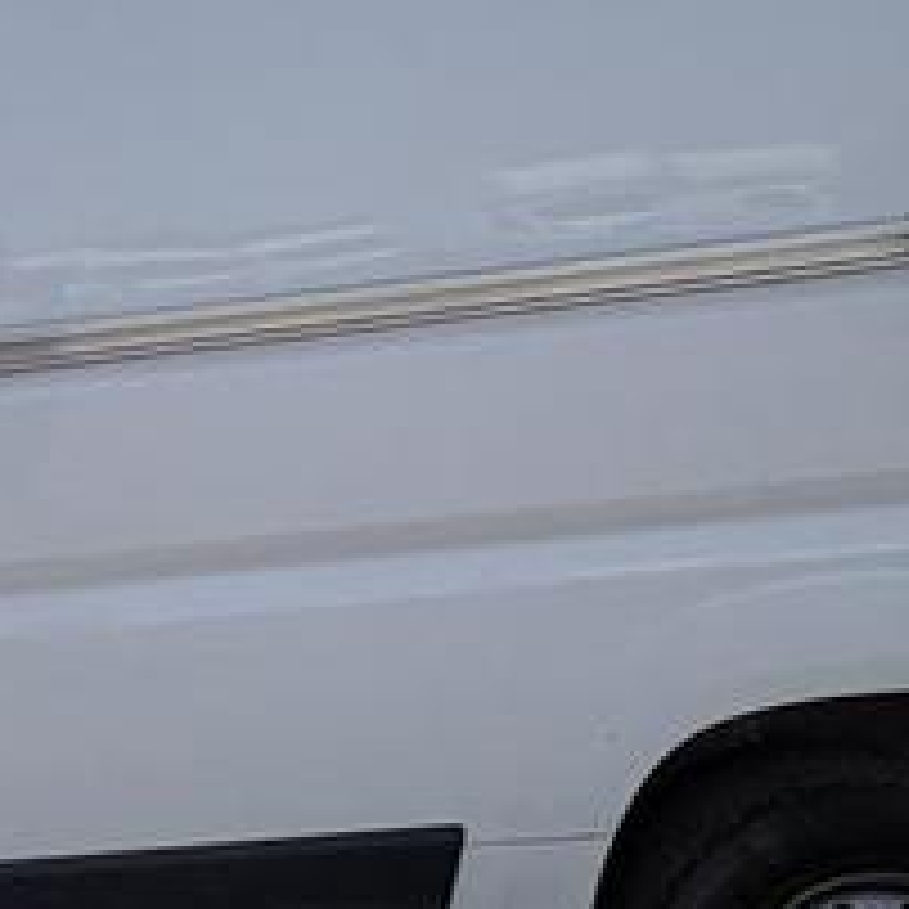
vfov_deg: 30.5
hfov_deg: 26.0
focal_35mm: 55
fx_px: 1634
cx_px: -310
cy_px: 212
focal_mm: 2.22
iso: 50
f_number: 2.2
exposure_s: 1/2494
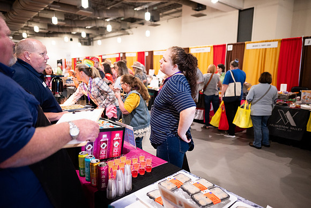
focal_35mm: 24
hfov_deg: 73.7
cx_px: 156
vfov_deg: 53.2
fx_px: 207
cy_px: 104
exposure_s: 1/200
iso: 1600
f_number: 1.8
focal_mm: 24
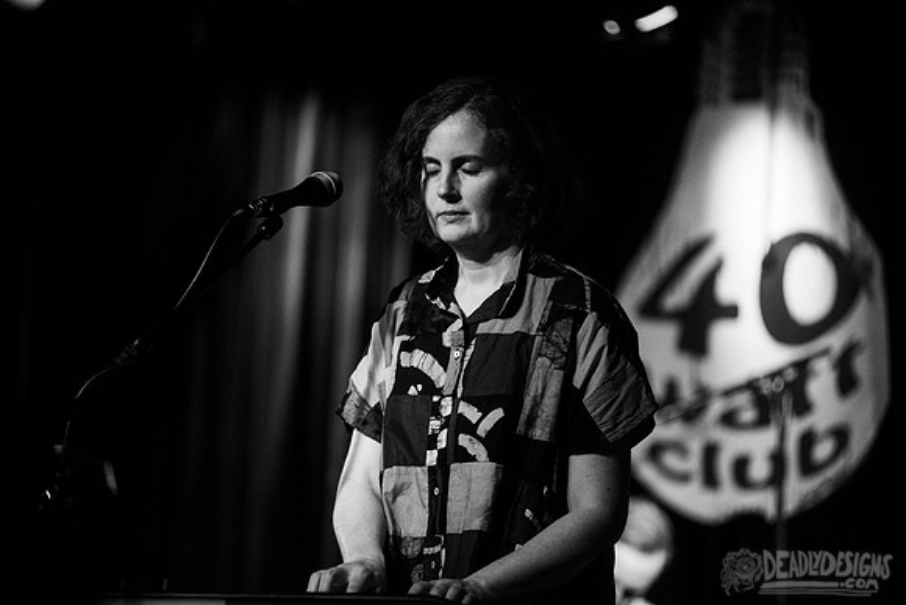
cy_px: 302
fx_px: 5034
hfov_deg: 10.3
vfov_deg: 6.9
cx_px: 453
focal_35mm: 200
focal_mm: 200
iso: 2000
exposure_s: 1/125
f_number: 3.2
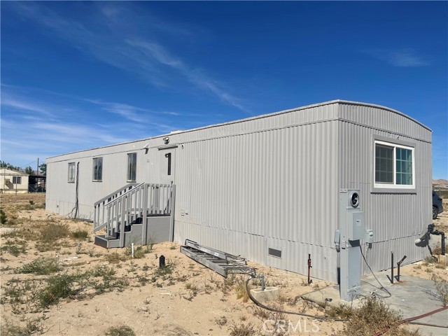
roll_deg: -1.8
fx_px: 324
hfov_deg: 69.4
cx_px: 224
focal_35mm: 25
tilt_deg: +2.4
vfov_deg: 54.9
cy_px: 168
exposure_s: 1/9174
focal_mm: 5.1
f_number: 1.6
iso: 32
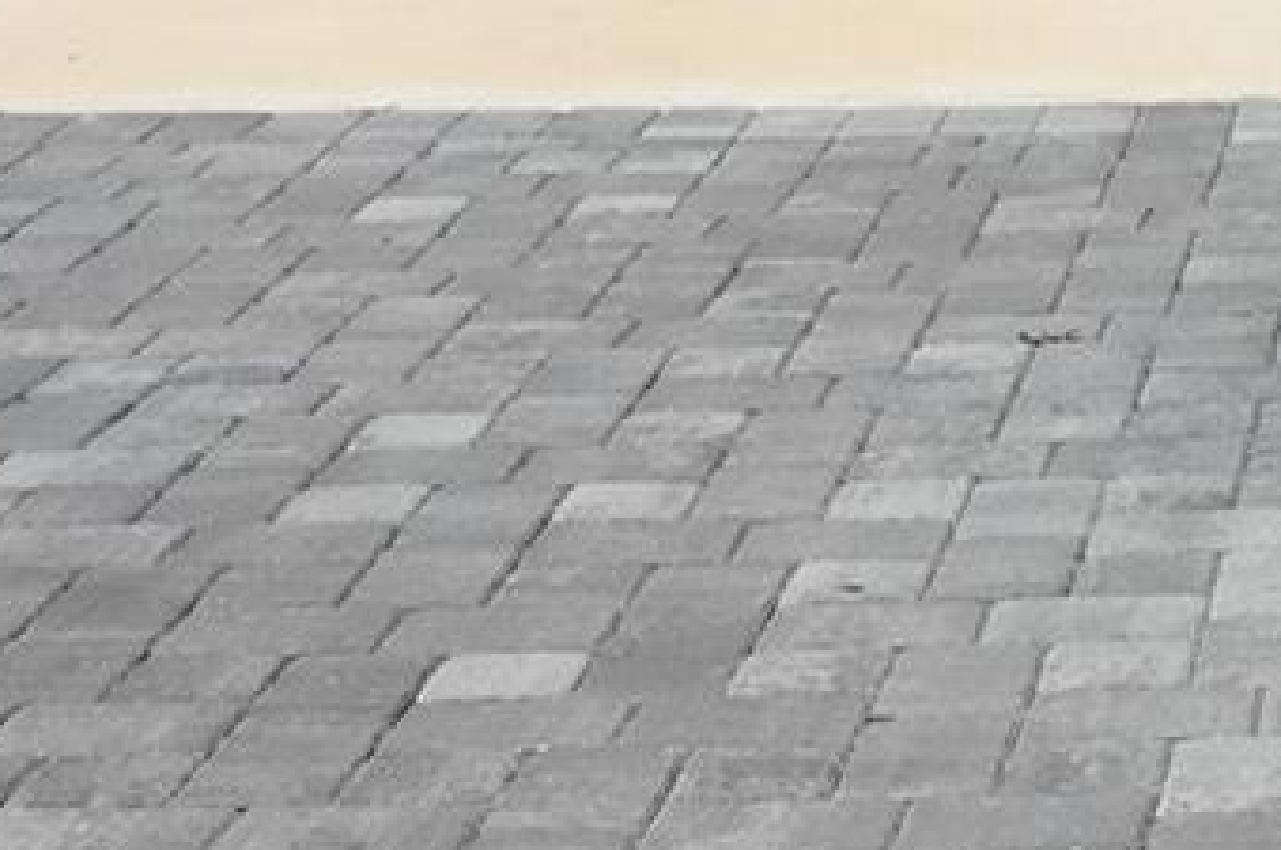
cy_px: -958
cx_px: 1821
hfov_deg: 14.7
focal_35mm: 132
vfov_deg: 9.5
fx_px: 4690
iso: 100
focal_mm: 28
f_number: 10
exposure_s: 1/400
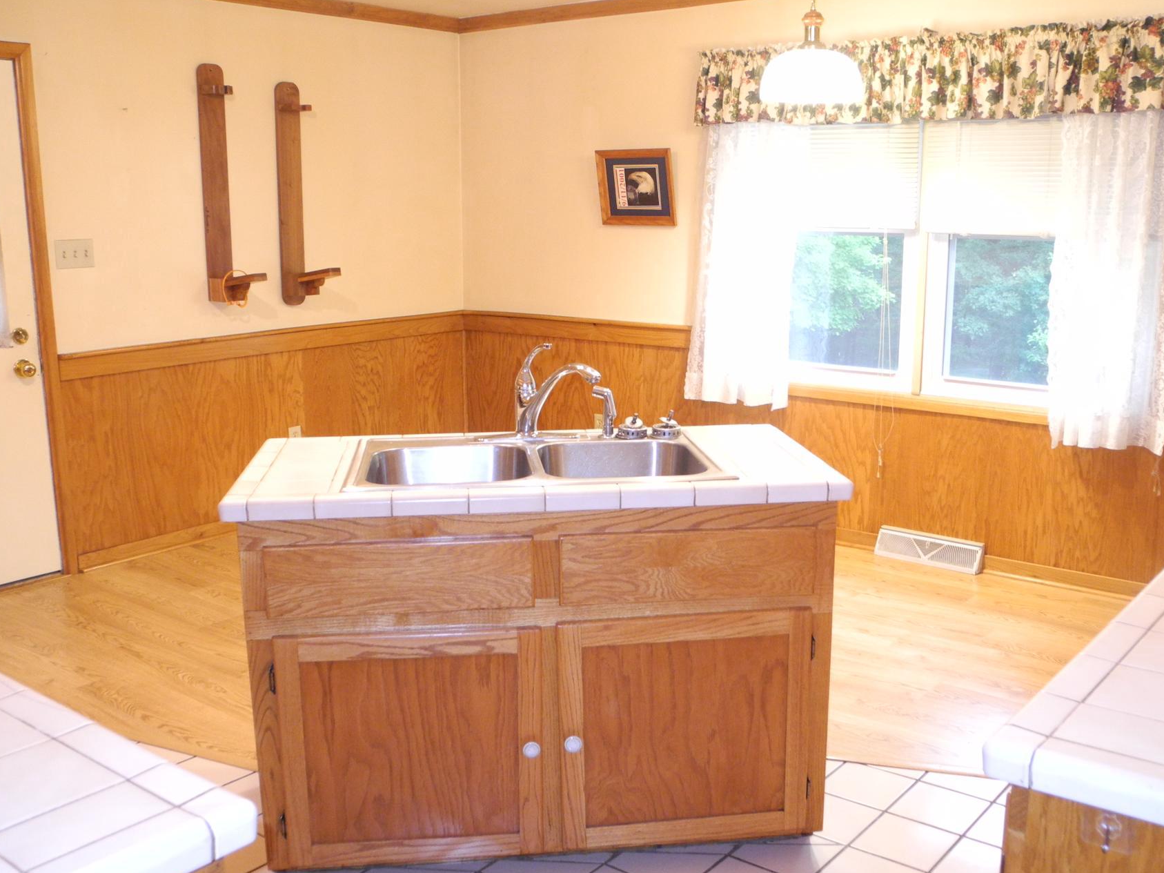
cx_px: 613
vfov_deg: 41.8
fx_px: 1143
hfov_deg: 53.9
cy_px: 471
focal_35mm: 34
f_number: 2.8
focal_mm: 6
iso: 400
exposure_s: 1/31.6
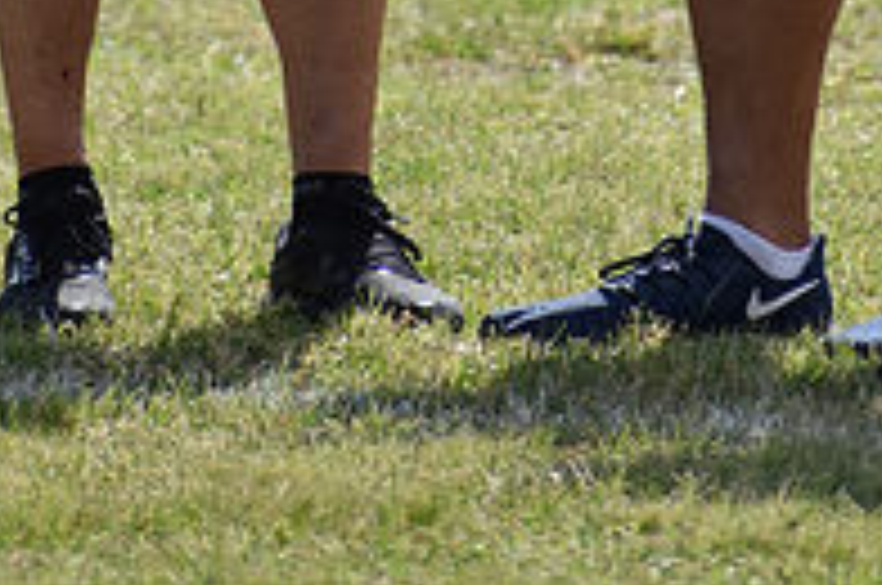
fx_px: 28300
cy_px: -711
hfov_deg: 1.8
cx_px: 574
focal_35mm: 1157
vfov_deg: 1.2
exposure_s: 1/1600
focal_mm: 260
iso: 400
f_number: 6
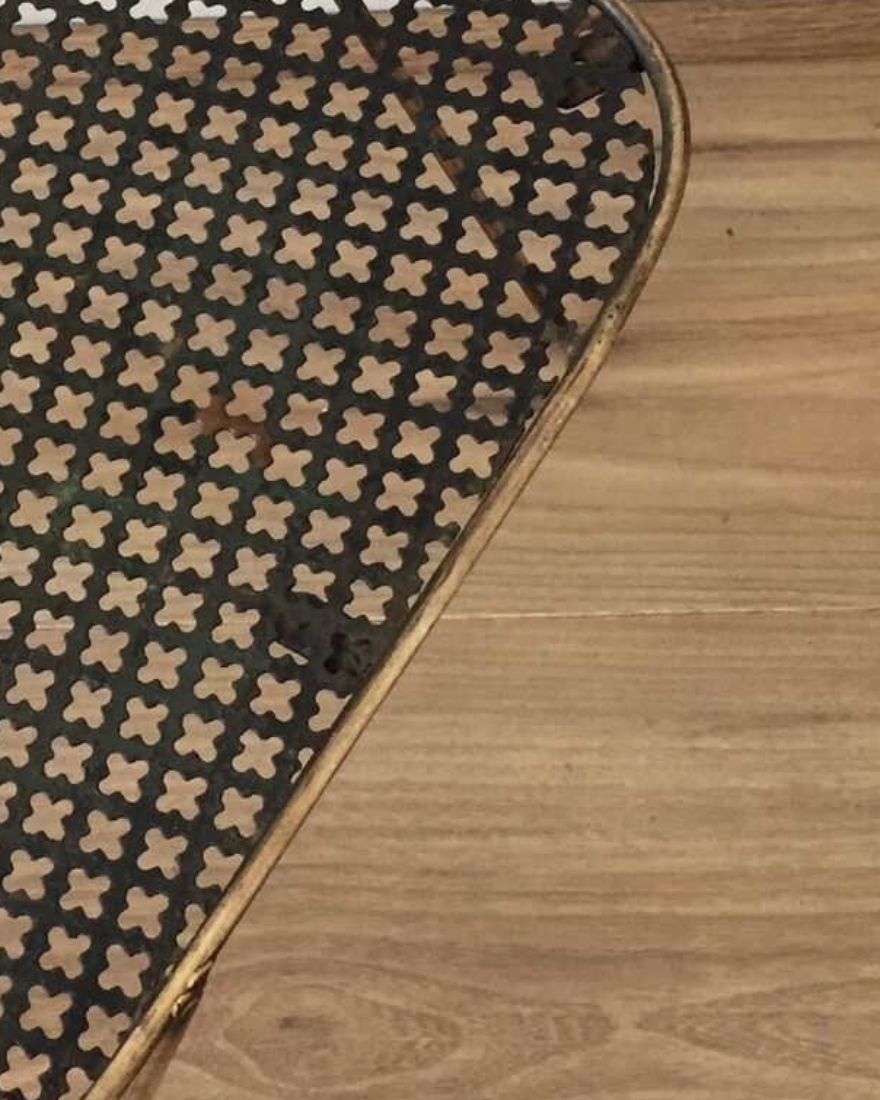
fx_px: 2442
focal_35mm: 75
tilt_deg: -73.6
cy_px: 376
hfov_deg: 19.7
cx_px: -31
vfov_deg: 25.3
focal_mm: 4.15
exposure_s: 1/33
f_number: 2.2
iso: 250
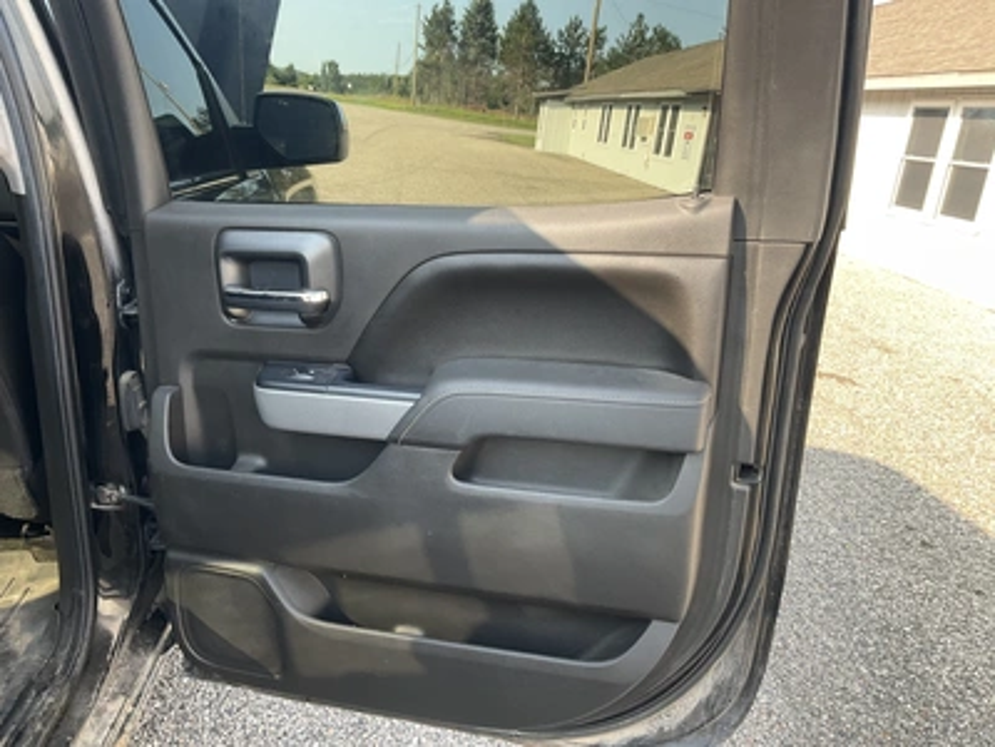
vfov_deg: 48.2
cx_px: 498
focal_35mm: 29
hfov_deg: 61.7
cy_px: 374
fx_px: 834
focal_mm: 3
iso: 20
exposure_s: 1/122
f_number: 1.8
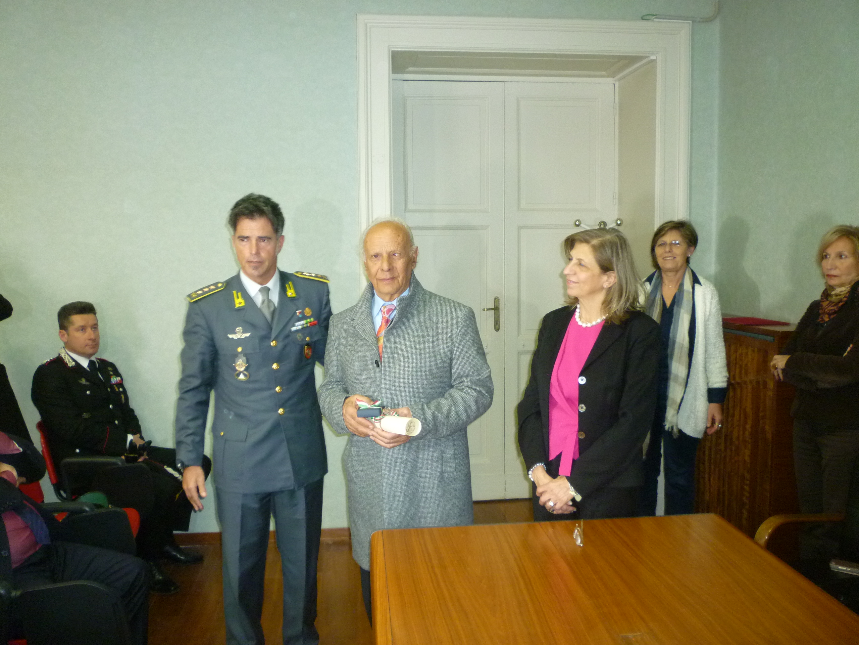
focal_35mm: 29
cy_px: 322
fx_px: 720
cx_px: 430
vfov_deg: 48.2
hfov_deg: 61.7
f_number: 3.3
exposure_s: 1/30
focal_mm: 5.2
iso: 320
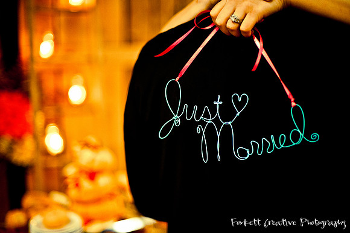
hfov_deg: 39.6
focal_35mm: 50
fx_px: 486
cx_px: 175
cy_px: 116
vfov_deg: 27.0
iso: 1600
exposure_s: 1/100
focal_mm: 50
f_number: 1.4
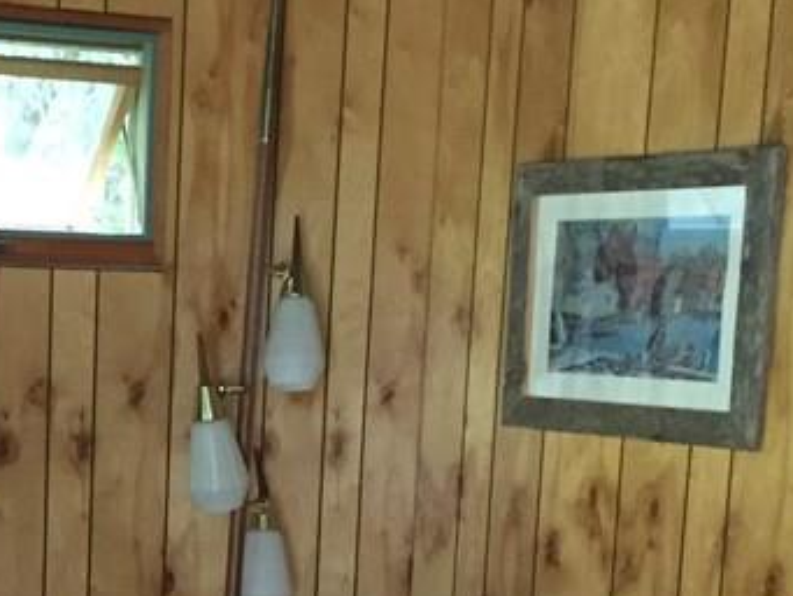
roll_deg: -2.5
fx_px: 1994
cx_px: 5
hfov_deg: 21.7
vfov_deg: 16.4
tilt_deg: -9.4
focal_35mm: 87
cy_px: 666
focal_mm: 4.15
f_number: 2.2
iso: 250
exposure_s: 1/30
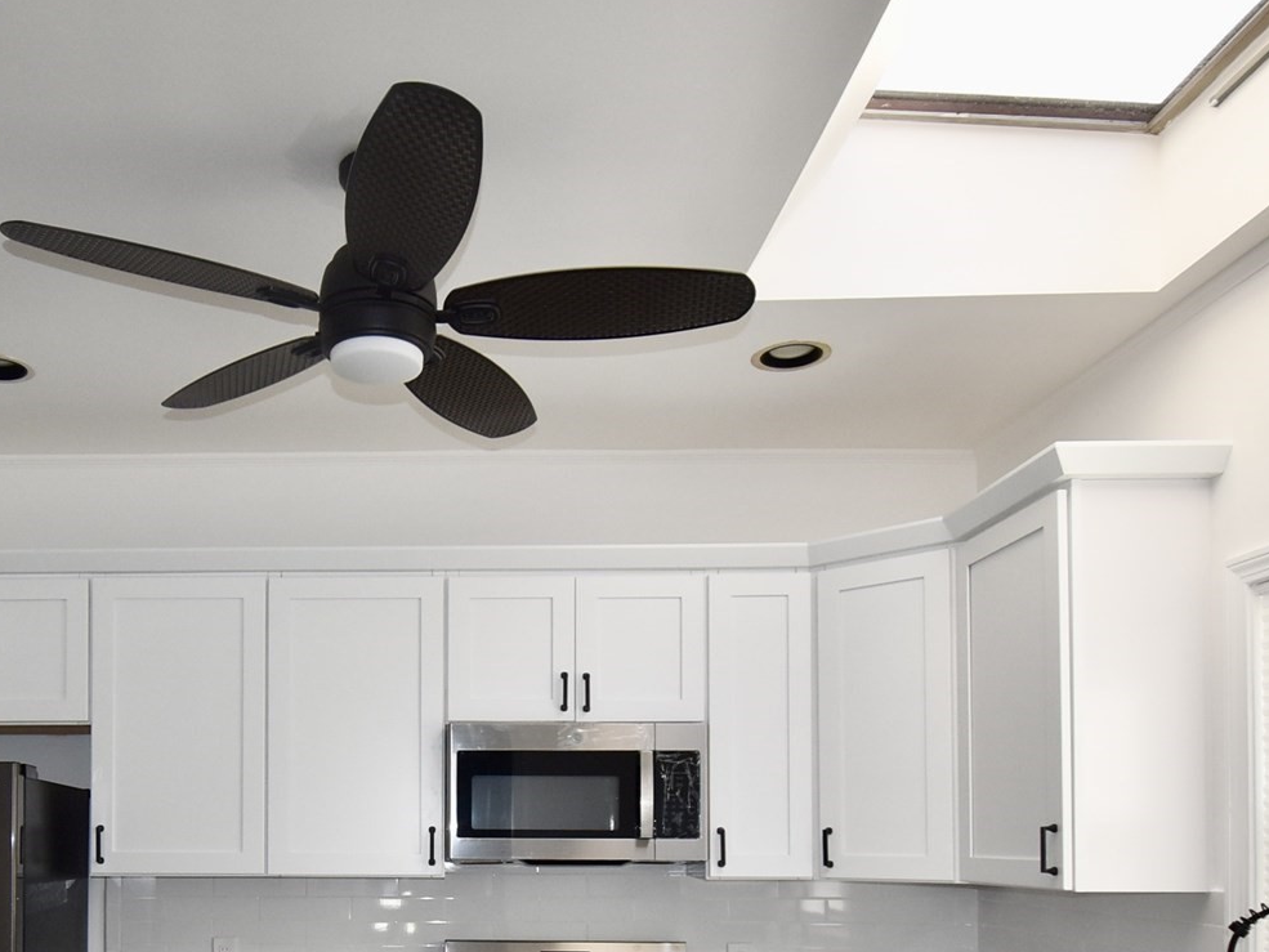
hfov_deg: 58.0
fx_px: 1100
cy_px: 803
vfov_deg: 43.8
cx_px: 377
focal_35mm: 30
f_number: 5
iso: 450
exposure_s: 1/200
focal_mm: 10
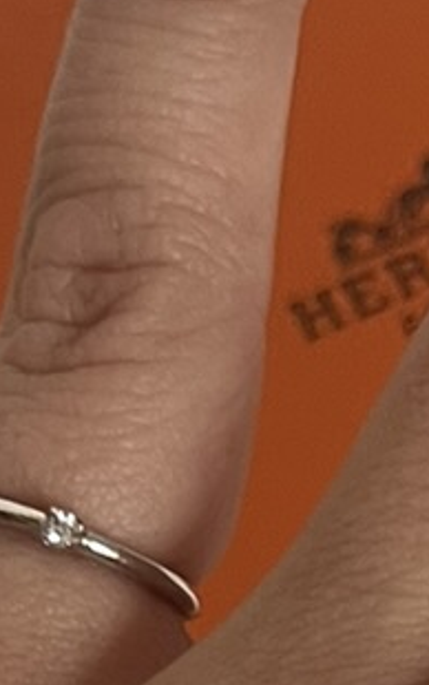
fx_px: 3401
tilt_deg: -72.4
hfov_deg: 7.2
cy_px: 1293
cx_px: 438
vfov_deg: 10.7
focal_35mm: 182
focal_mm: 5.7
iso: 125
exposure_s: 1/84
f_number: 1.5
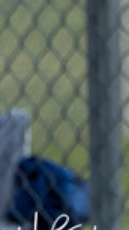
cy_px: 67
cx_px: 330
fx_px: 15825
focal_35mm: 2588
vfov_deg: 0.8
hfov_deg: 0.5
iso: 400
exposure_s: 1/1000
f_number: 5
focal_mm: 127
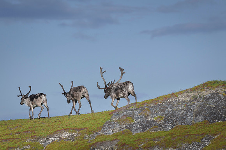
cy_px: 75
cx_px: 113
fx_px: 3137
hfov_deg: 4.1
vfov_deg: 2.7
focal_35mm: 500
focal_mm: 500
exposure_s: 1/2500
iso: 800
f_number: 8
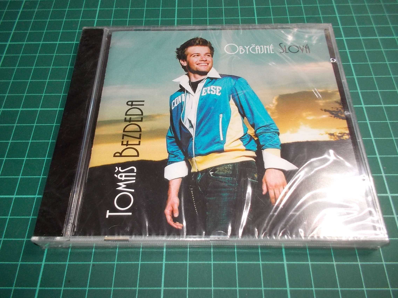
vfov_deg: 48.2
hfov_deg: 61.7
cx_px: 199
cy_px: 149
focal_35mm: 29
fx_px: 333
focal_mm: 4.1
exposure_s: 1/30
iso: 160
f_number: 3.3
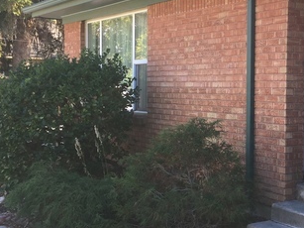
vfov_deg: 23.3
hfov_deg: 29.1
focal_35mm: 63
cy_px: 113
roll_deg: -1.8
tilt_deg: -2.6
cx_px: 292
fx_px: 553
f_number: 2.2
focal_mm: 4.15
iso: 32
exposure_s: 1/168
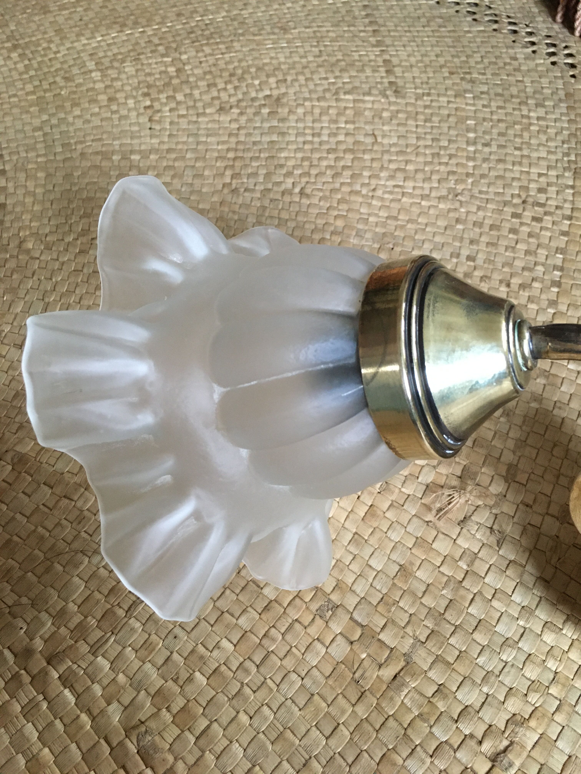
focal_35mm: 29
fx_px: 649
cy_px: 387
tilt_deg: -53.5
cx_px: 290
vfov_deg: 61.7
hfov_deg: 48.2
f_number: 2.2
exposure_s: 1/25
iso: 200
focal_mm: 4.15
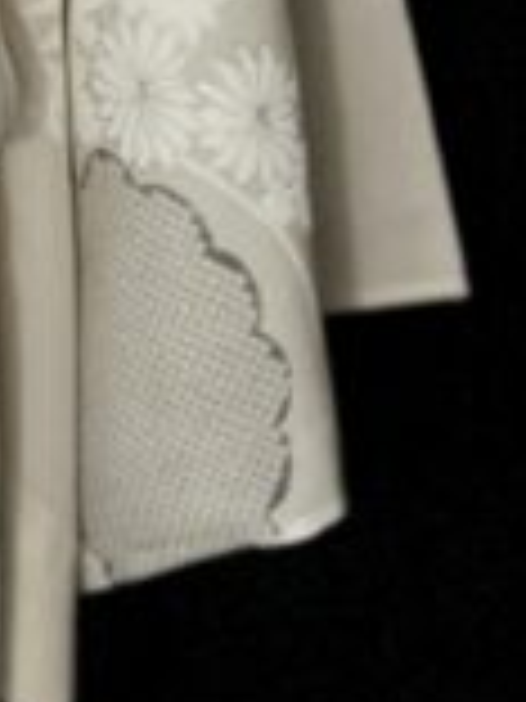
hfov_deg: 8.3
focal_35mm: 171
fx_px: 3465
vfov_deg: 11.6
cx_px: -463
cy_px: 333
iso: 640
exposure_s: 1/40
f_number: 1.5
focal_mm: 5.7
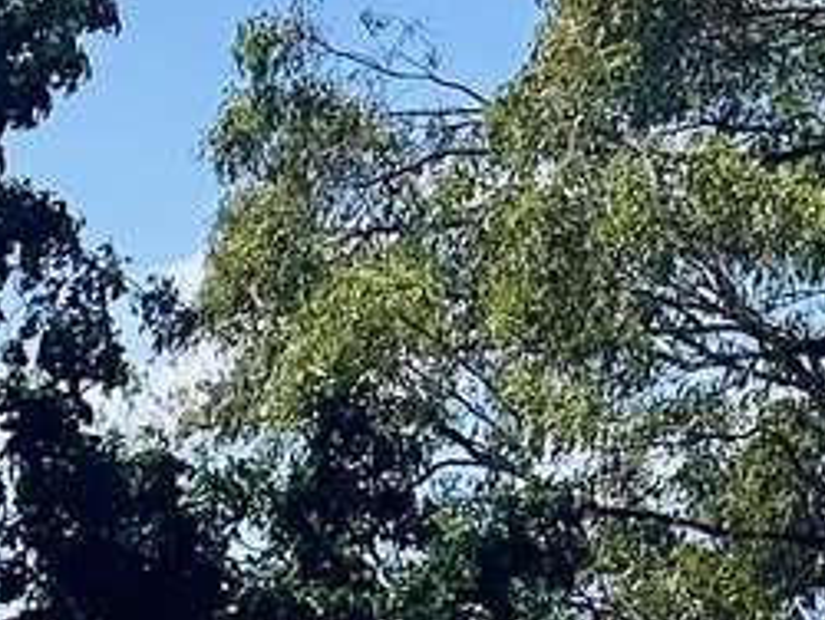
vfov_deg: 7.7
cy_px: 1309
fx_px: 4389
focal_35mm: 184
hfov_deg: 8.2
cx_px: -2026
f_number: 1.78
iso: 80
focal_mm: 6.86
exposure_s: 1/5525
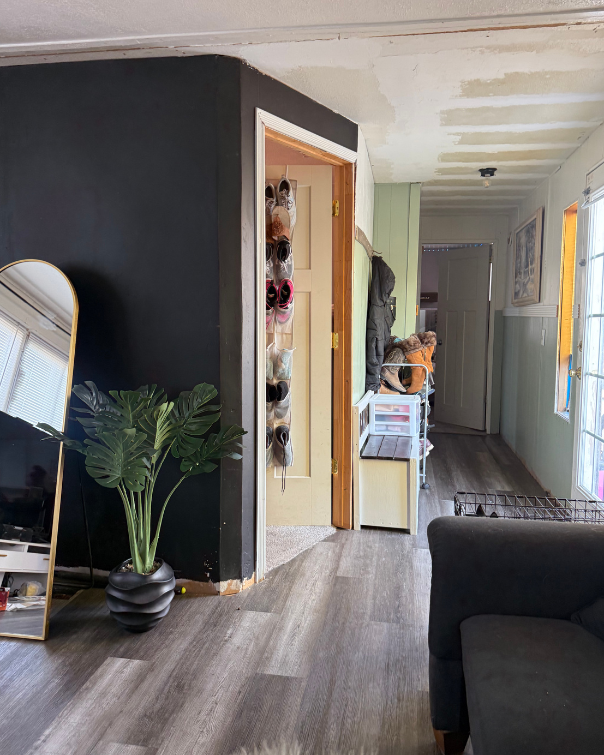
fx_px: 581
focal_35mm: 26
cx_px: 307
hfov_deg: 54.9
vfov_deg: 66.0
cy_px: 361
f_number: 1.78
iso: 200
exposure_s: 1/100
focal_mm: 6.76
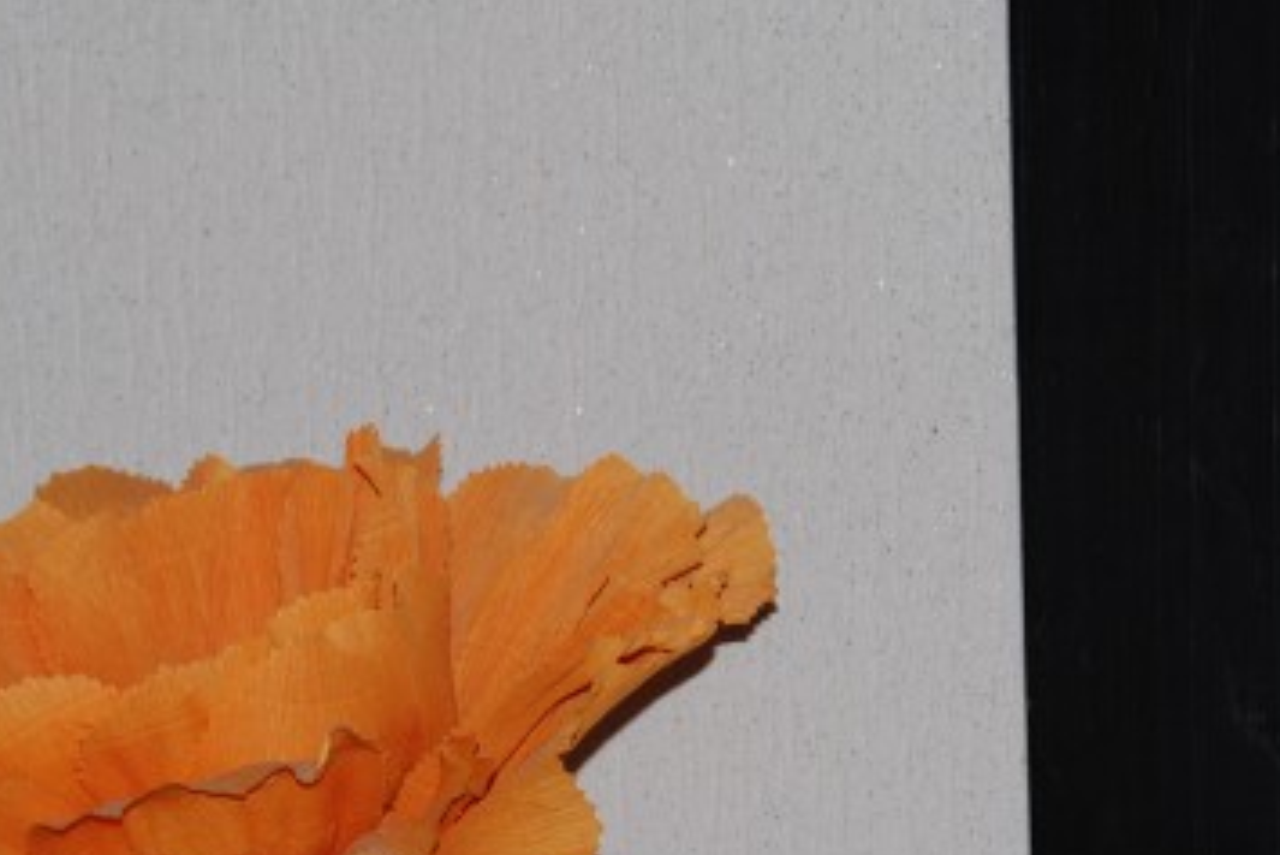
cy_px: 779
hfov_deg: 9.8
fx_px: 7443
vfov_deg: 6.6
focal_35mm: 209
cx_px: 130
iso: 200
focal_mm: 55
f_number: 6.3
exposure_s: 1/60
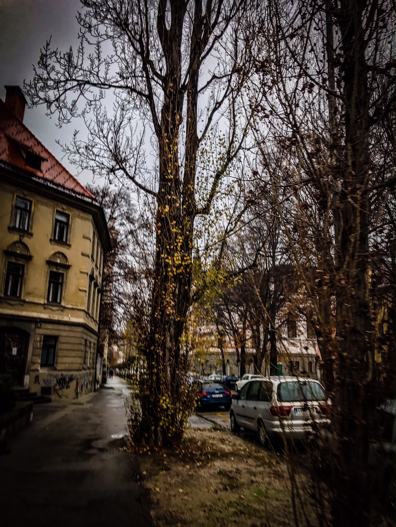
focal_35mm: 28
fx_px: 427
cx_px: 198
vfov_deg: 63.4
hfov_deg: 49.7
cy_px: 264
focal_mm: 3.99
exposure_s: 1/50
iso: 25
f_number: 1.8
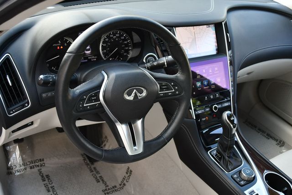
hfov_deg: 48.4
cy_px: 98
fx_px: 325
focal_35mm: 40
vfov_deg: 33.5
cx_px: 146
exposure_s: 1/250
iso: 500
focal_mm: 20
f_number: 3.8
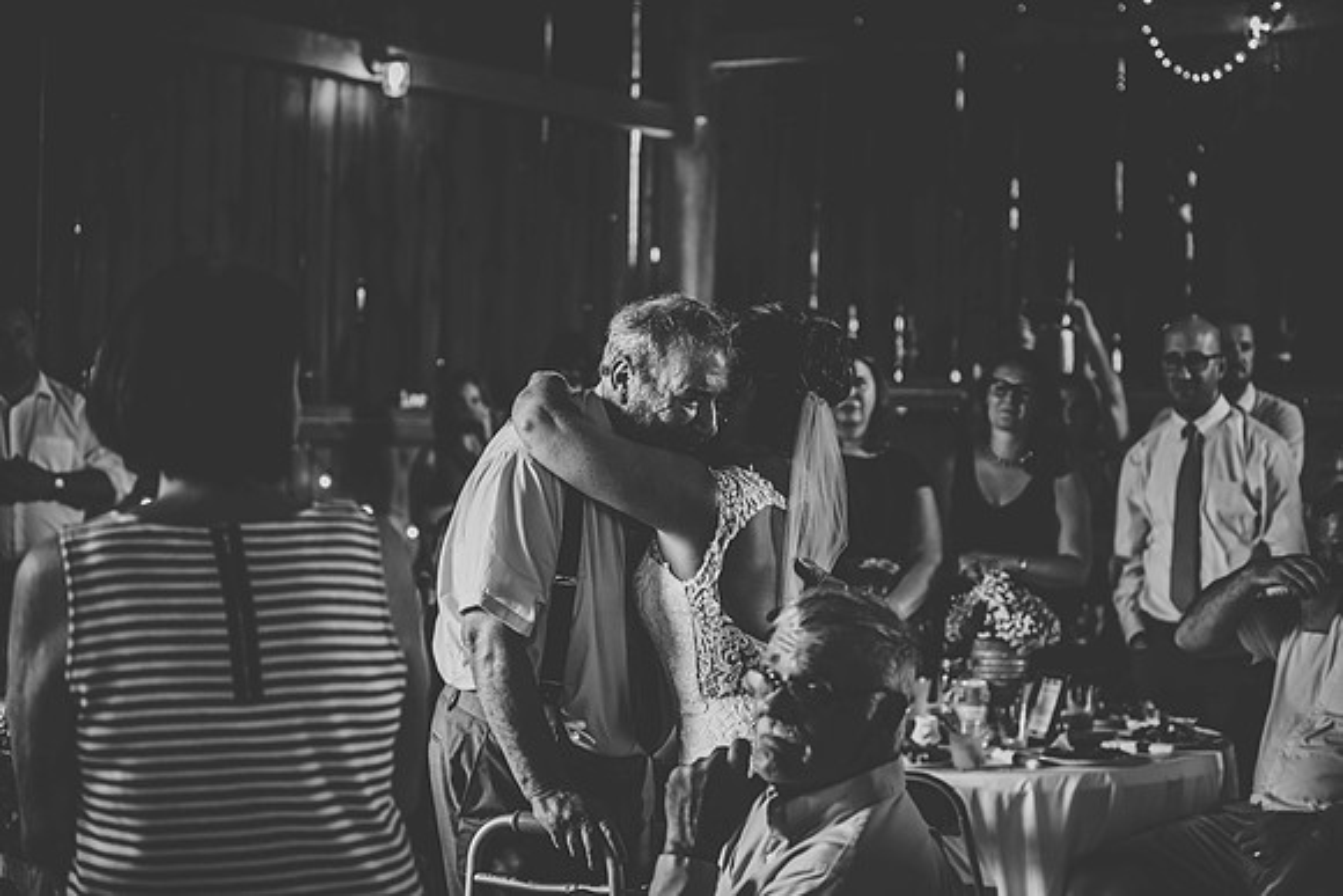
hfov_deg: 28.8
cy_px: 448
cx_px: 672
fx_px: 2612
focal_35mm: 70
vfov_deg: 19.5
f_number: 2.8
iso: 1000
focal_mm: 70
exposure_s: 1/200
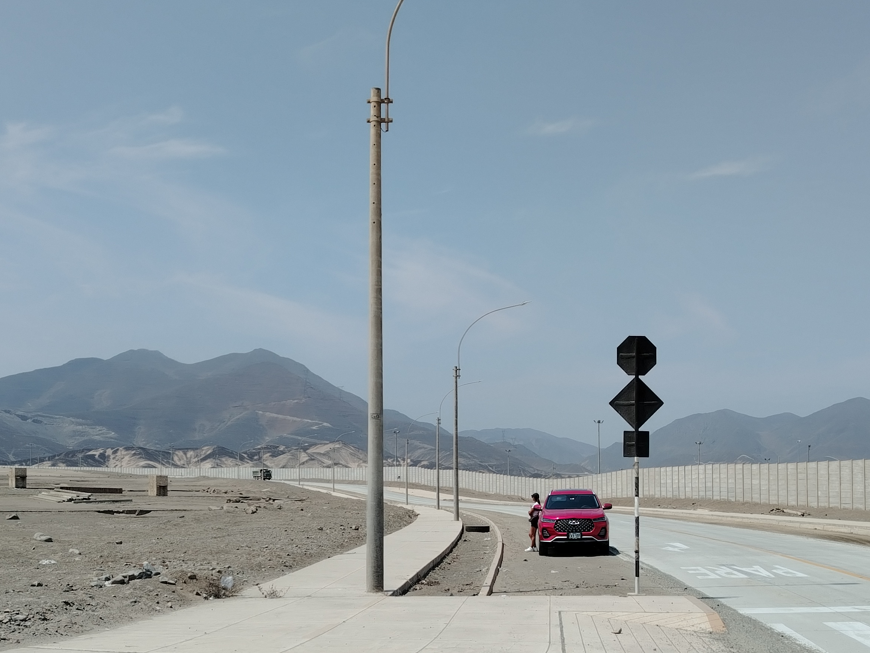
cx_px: 526
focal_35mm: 41
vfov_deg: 34.4
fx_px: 1031
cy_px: 489
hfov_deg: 45.5
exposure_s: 1/1599
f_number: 1.75
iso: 100
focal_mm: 5.25
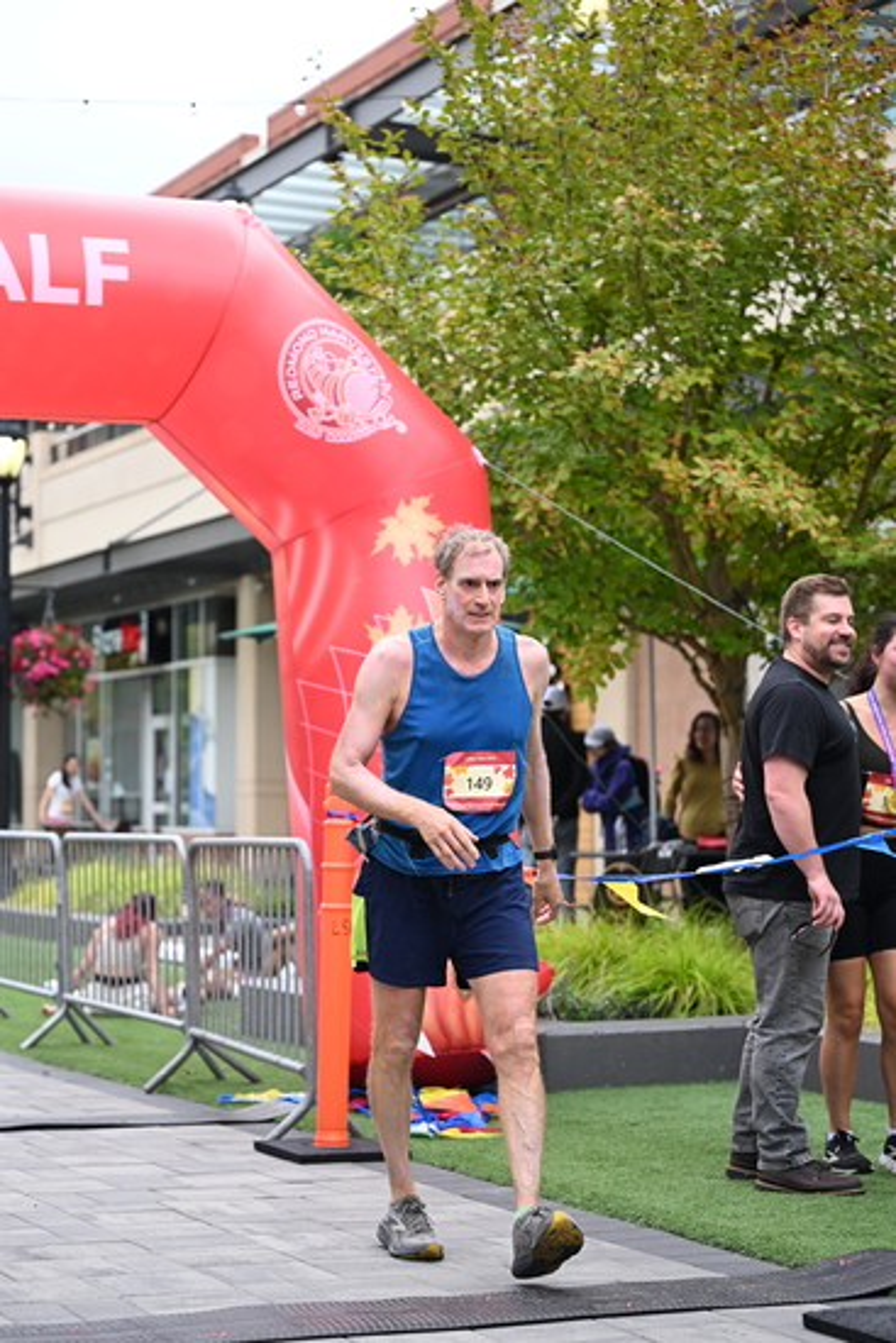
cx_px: 448
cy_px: 672
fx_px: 2686
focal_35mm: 72
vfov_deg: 28.1
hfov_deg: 18.9
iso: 640
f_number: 2.8
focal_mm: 72
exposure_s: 1/1600
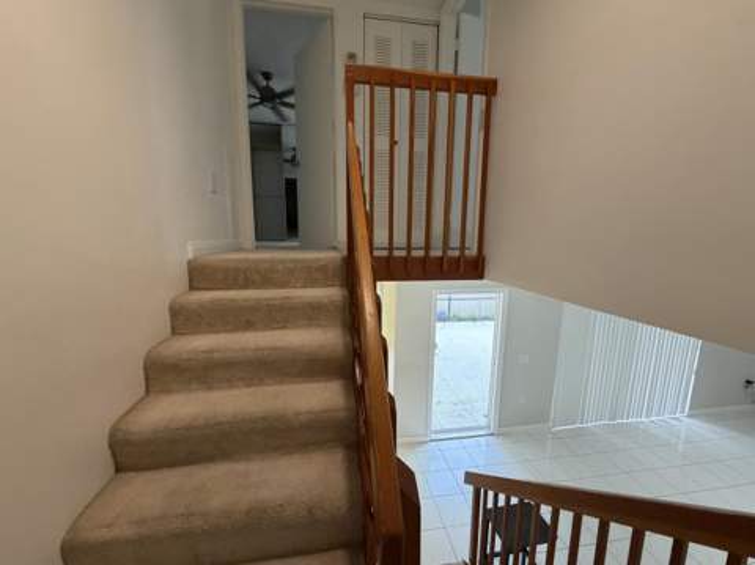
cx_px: 378
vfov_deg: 85.6
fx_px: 305
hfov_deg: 102.1
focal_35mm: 14
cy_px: 282
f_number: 2.2
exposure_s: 1/60
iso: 320
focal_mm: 2.22
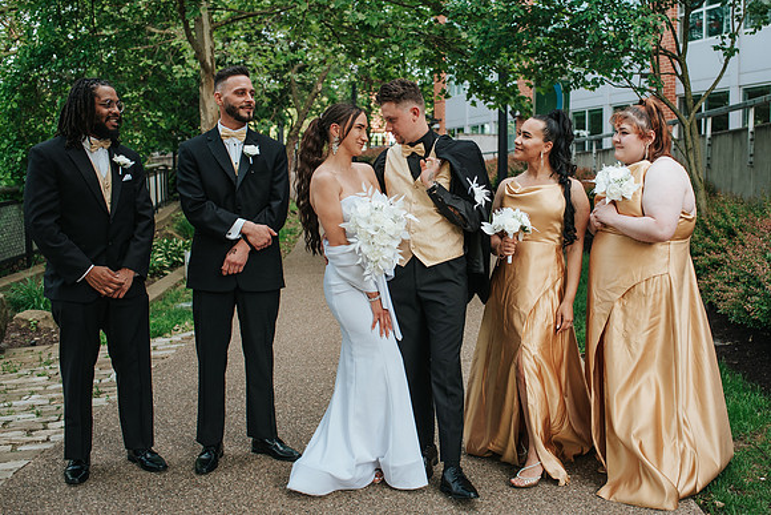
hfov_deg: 46.8
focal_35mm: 41
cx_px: 450
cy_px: 242
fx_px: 886
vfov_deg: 32.4
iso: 400
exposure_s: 1/500
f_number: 3.5
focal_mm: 35
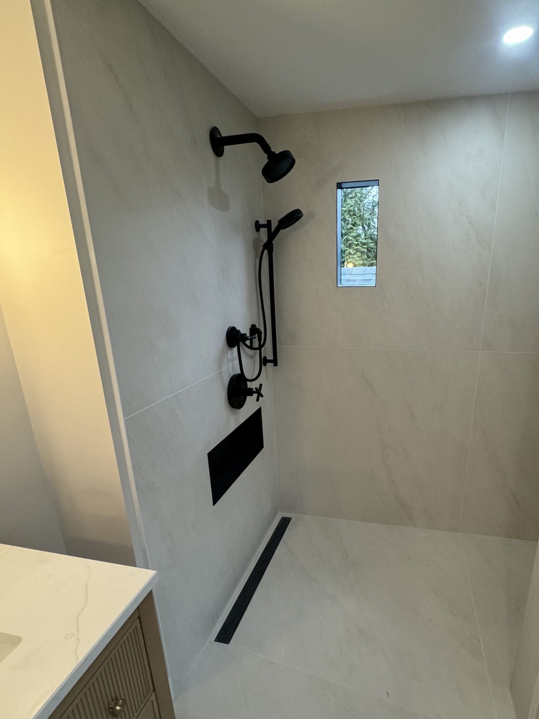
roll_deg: +0.5
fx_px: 374
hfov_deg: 70.8
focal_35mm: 18
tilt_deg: -17.1
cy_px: 388
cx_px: 323
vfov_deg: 87.6
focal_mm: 2.22
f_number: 2.2
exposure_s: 1/120
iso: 160
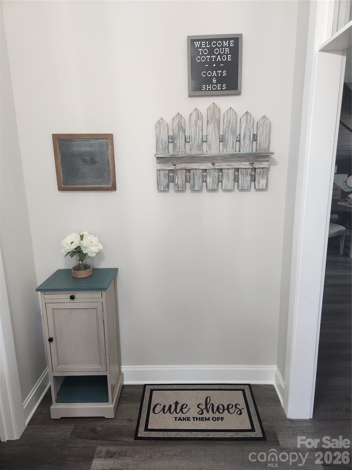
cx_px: 176
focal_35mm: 23
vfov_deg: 73.9
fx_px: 312
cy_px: 235
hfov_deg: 58.9
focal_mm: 5.4
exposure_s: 1/120
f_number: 1.8
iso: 250
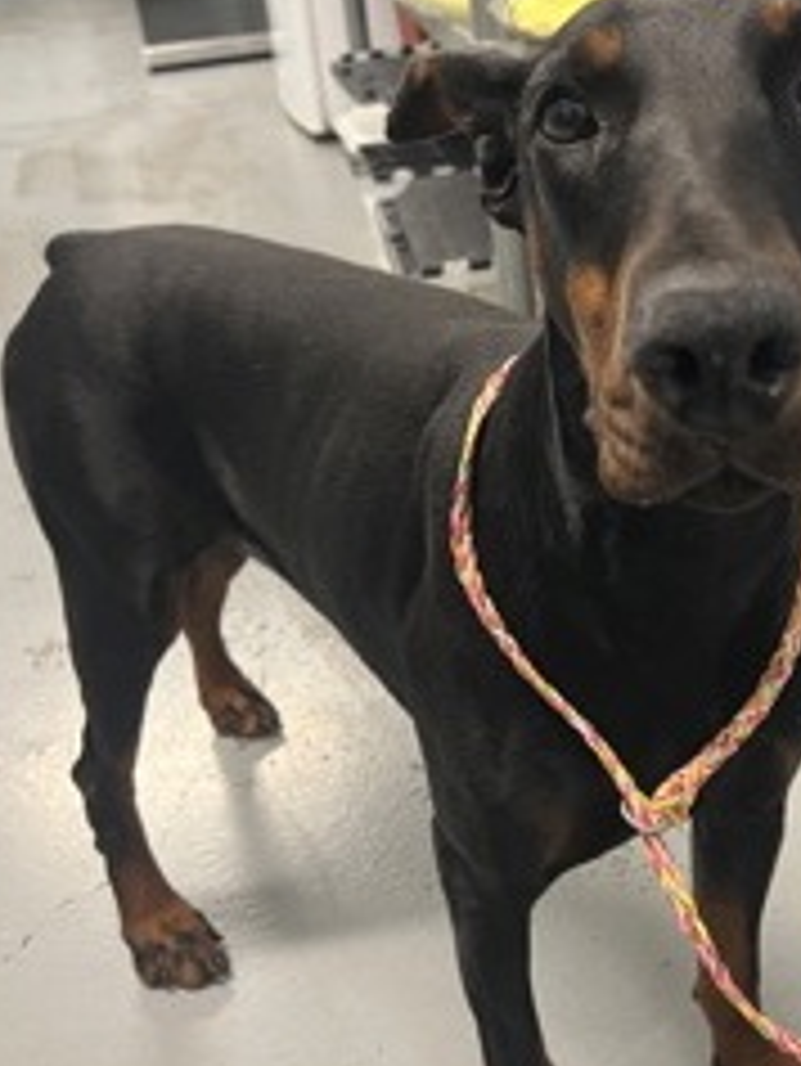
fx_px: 1418
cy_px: 549
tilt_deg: -30.7
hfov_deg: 31.1
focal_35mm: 46
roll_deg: +4.1
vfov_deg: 41.2
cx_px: 574
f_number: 1.5
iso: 400
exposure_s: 1/60
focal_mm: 5.7
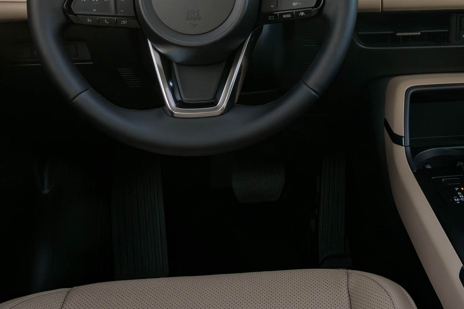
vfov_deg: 23.7
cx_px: 390
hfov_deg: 34.8
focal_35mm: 55
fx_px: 709
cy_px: 13
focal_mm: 24
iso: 1250
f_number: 10
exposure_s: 1/60
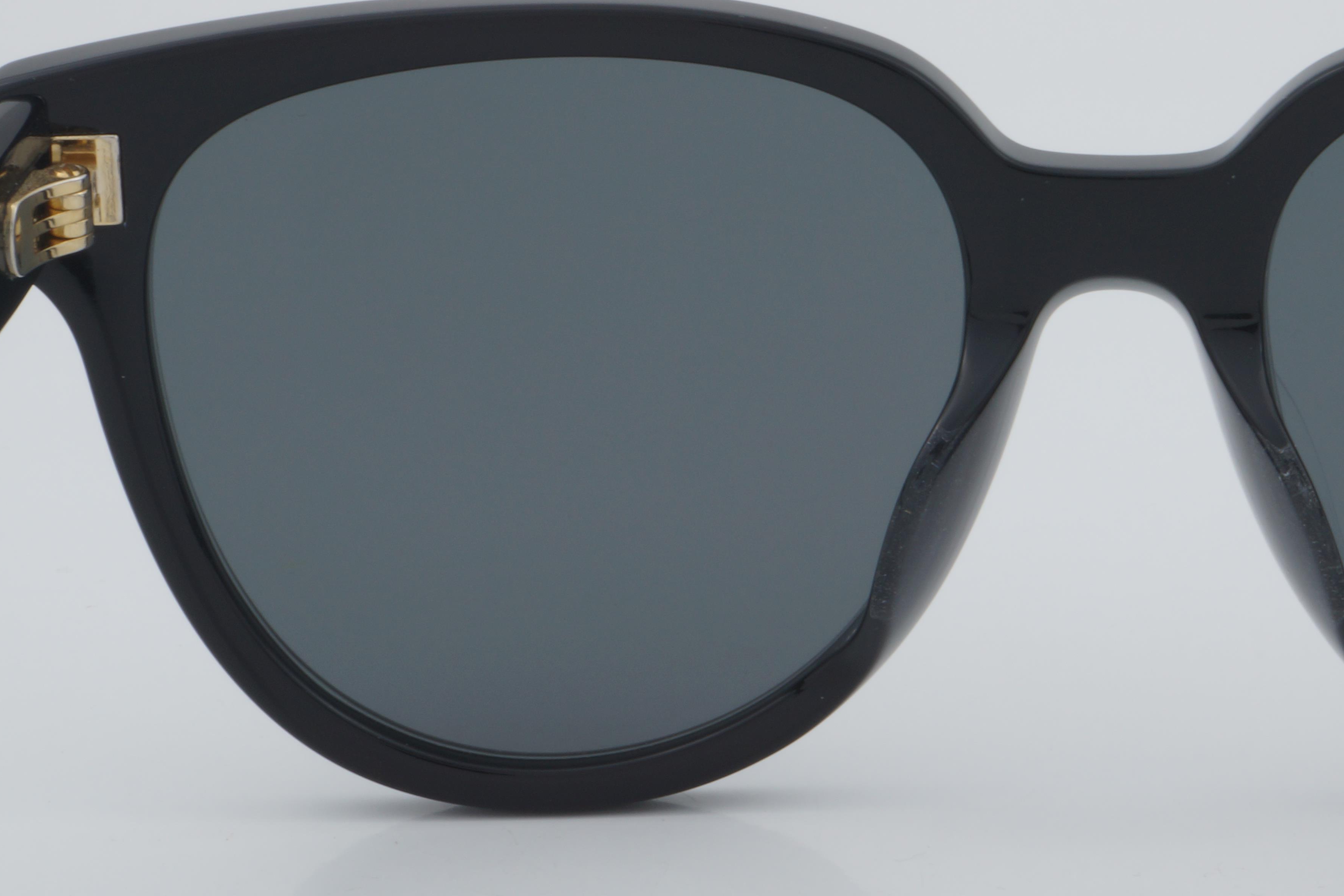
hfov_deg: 14.6
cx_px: 1123
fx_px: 5221
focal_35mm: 140
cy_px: 386
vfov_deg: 9.8
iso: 100
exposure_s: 1/4
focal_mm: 55
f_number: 32
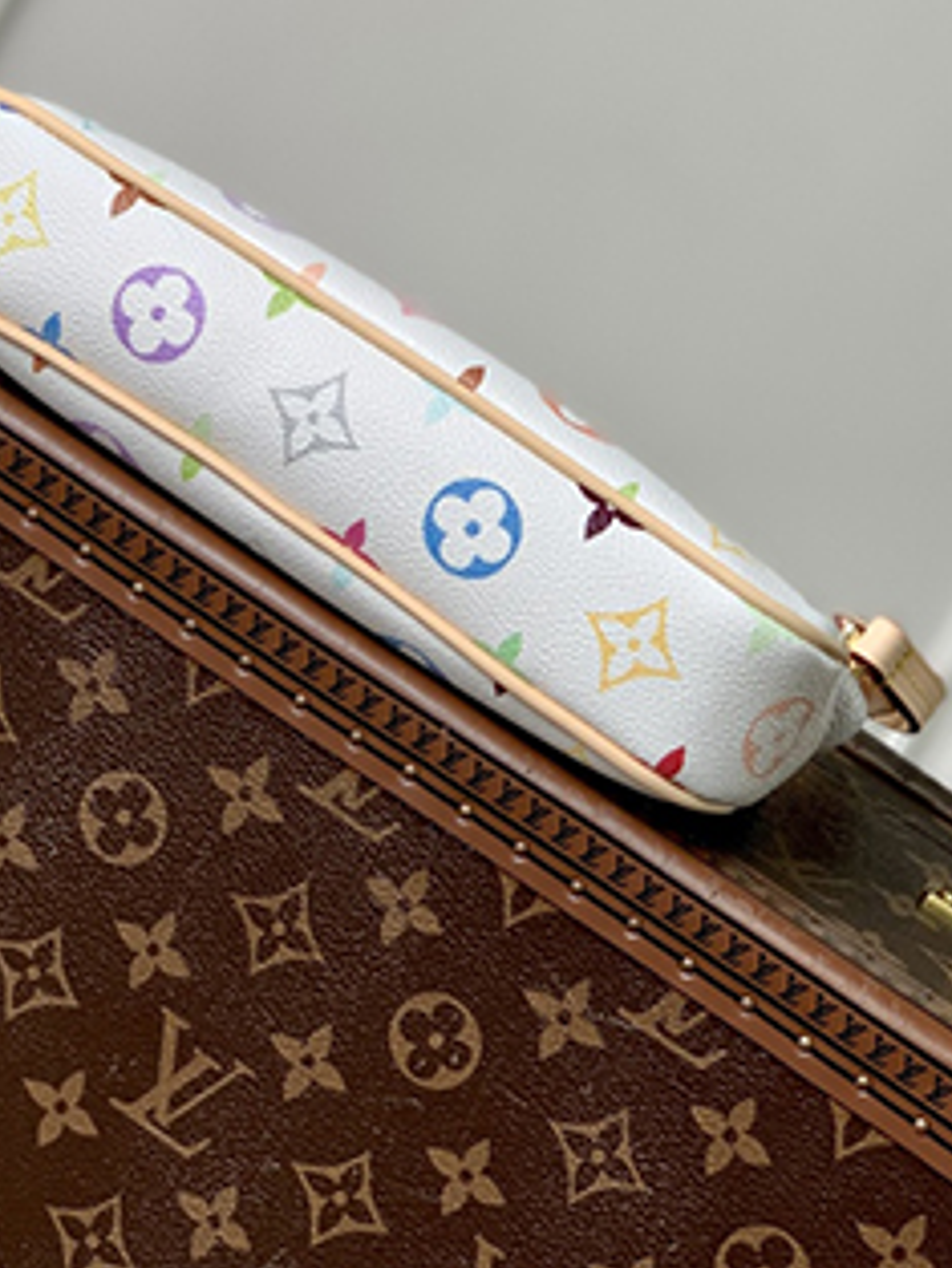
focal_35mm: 113
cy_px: 308
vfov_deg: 17.3
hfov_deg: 13.1
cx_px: 377
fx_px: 4141
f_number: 2.4
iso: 16
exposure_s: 1/122
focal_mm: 6
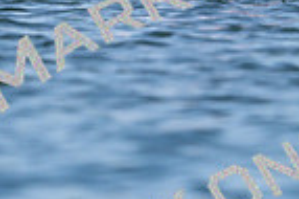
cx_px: 270
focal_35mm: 1777
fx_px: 14742
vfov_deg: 0.8
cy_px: -106
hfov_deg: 1.2
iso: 320
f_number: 6.3
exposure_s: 1/1600
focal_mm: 437
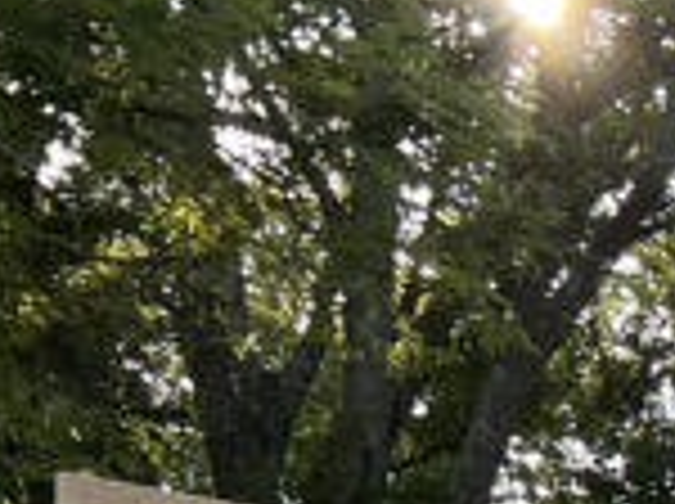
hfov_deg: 9.5
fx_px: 3465
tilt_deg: +1.0
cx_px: 1786
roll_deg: -1.1
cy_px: 1521
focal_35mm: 178
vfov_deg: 7.3
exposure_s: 1/728
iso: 50
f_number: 1.5
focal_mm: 5.7
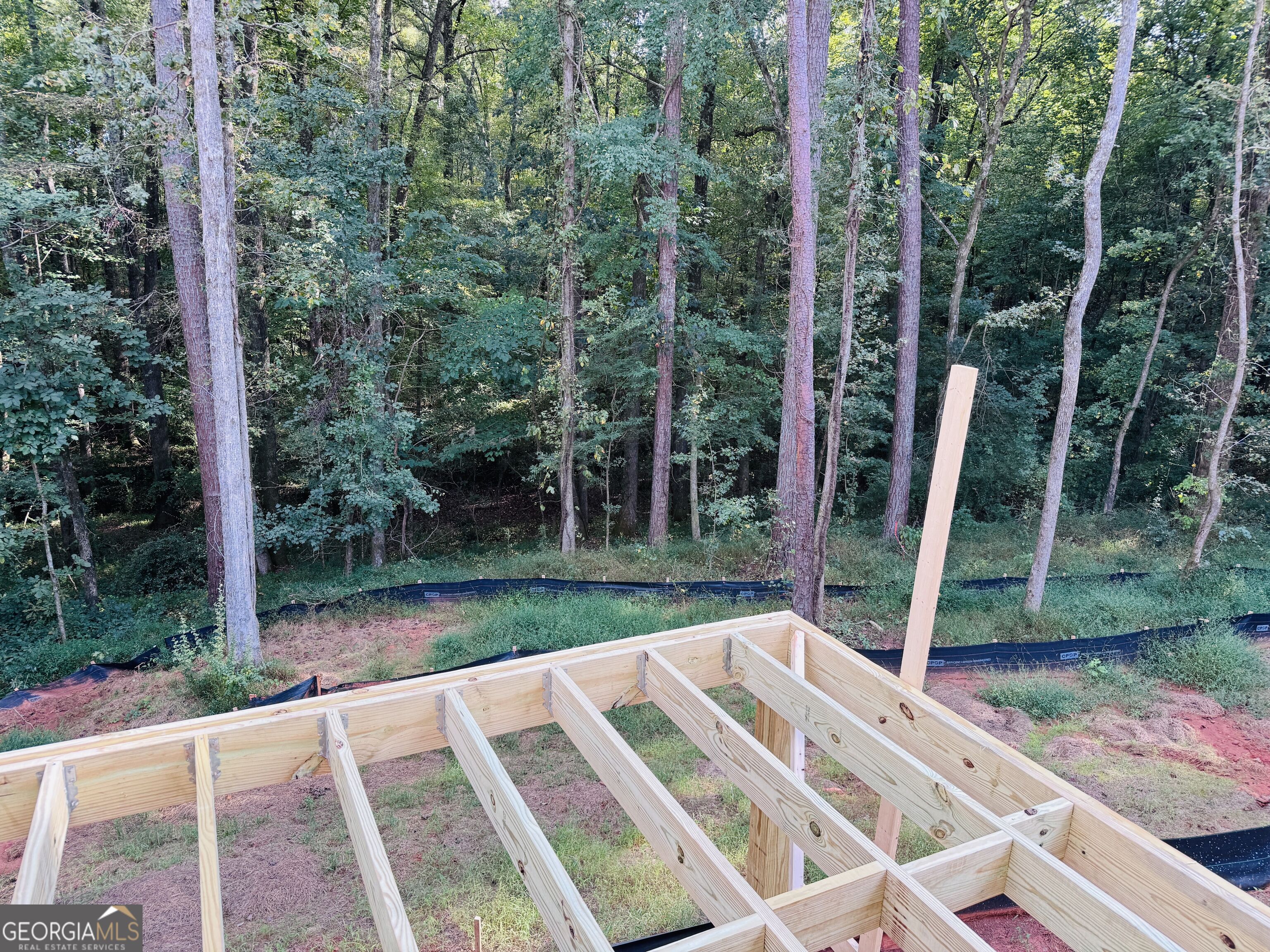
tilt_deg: -13.4
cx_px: 635
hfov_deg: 71.6
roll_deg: -1.1
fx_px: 881
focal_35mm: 24
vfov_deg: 56.8
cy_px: 476
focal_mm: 6.76
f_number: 1.78
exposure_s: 1/224
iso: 64
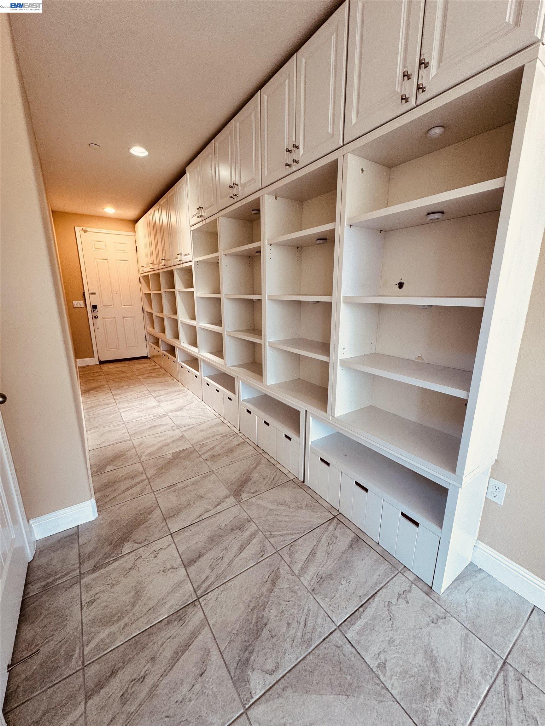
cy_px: 363
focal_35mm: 14
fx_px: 294
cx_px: 272
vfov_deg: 102.1
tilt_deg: -13.3
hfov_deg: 85.7
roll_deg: +1.0
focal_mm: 2.22
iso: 125
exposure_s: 1/120
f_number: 2.2
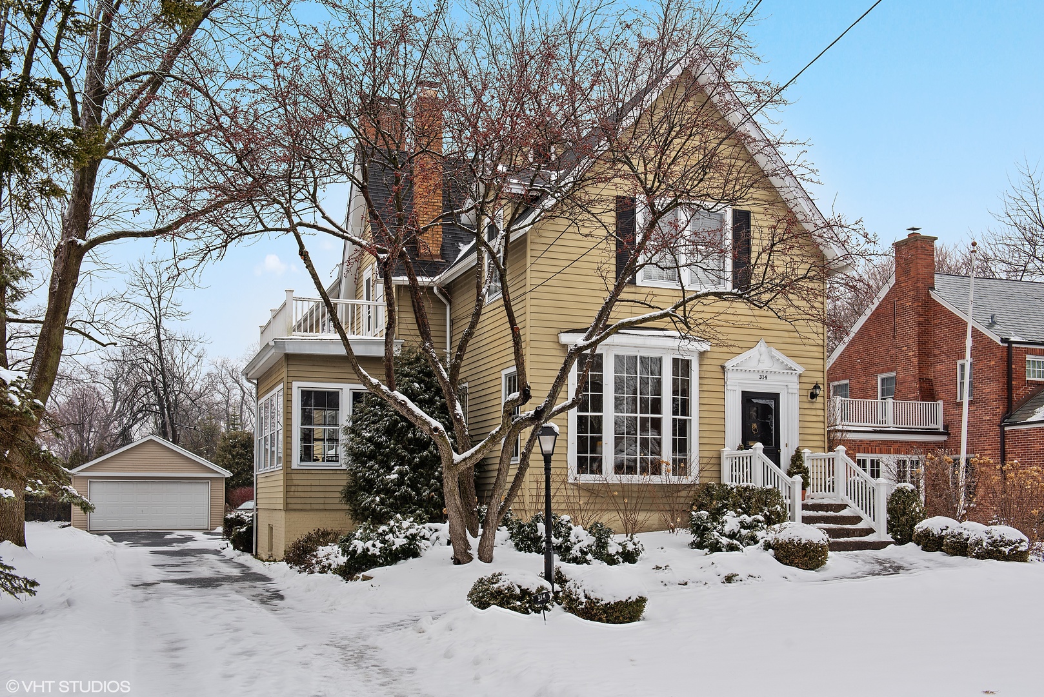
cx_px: 522
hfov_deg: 53.1
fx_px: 1044
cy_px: 348
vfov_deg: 36.9
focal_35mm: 36
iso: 100
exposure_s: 1/90
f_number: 8
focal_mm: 36
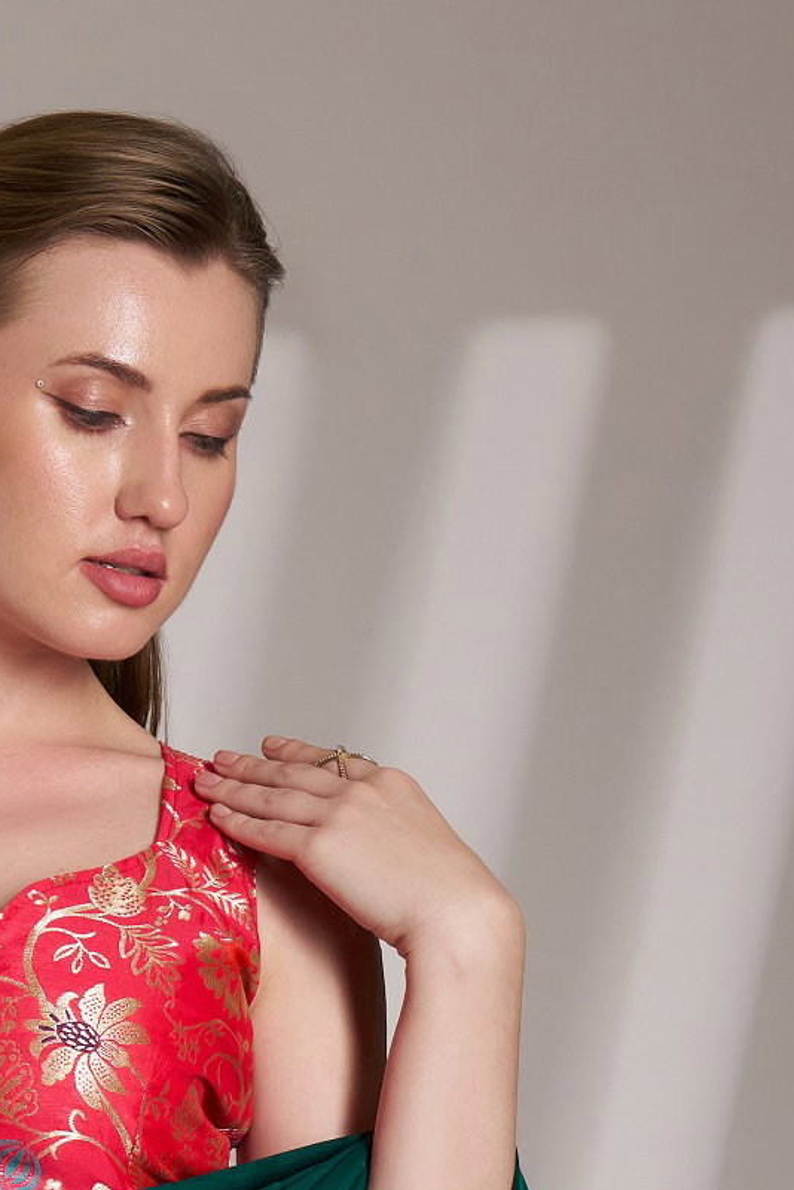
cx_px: 450
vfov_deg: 10.0
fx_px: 6478
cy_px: 2031
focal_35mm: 196
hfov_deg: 7.0
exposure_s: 1/160
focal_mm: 53
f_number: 4.5
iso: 320
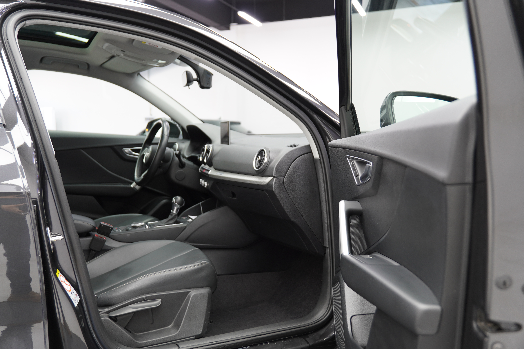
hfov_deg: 59.5
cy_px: 174
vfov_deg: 41.7
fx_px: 458
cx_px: 262
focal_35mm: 32
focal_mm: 21
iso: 160
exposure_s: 1/25
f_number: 2.8
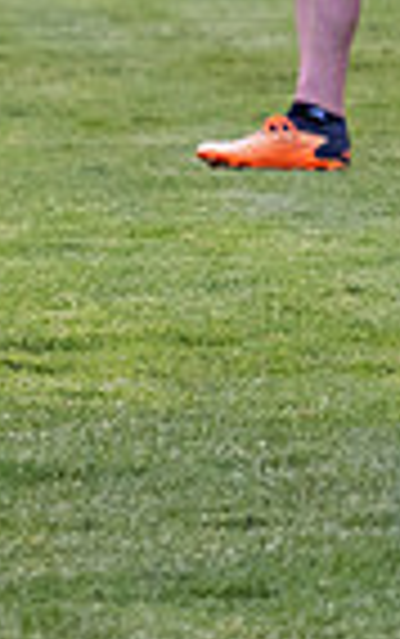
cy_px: -178
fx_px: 15945
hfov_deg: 1.4
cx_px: -422
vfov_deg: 2.3
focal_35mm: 916
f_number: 2.8
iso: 800
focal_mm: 106
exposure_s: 1/800
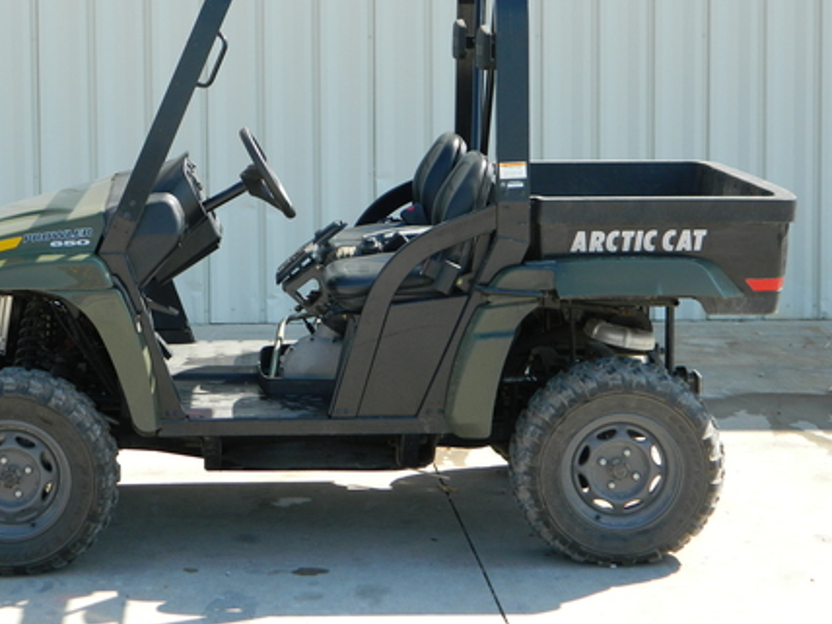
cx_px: 305
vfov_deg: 16.6
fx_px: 2139
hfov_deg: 22.0
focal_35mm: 89
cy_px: 251
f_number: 4
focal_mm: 12.6
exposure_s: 1/250
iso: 80
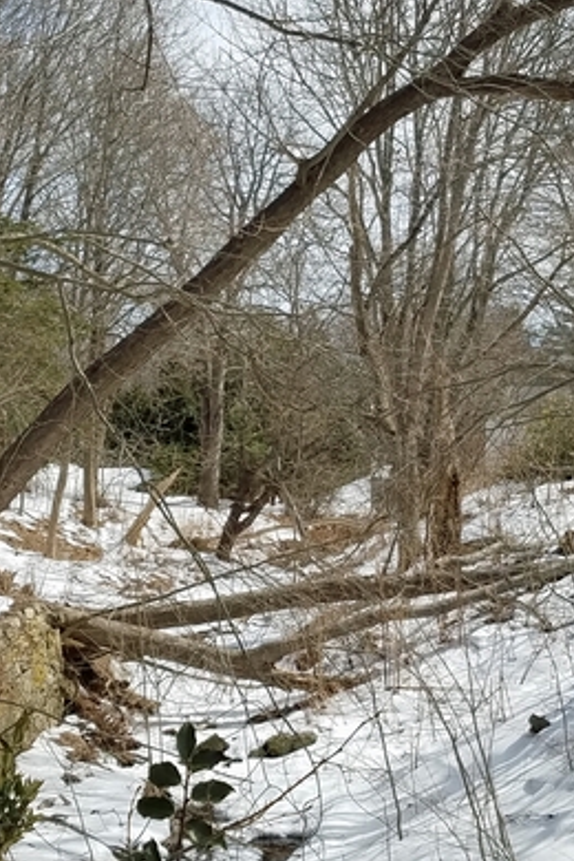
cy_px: 423
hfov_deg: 26.0
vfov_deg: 38.2
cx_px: 276
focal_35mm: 52
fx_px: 1244
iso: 50
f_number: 1.7
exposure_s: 1/2648
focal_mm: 4.2
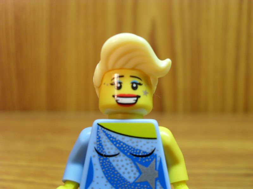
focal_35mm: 35
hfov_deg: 52.6
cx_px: 126
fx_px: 256
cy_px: 94
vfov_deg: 40.7
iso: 200
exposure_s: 1/30
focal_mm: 6.2
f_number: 2.8
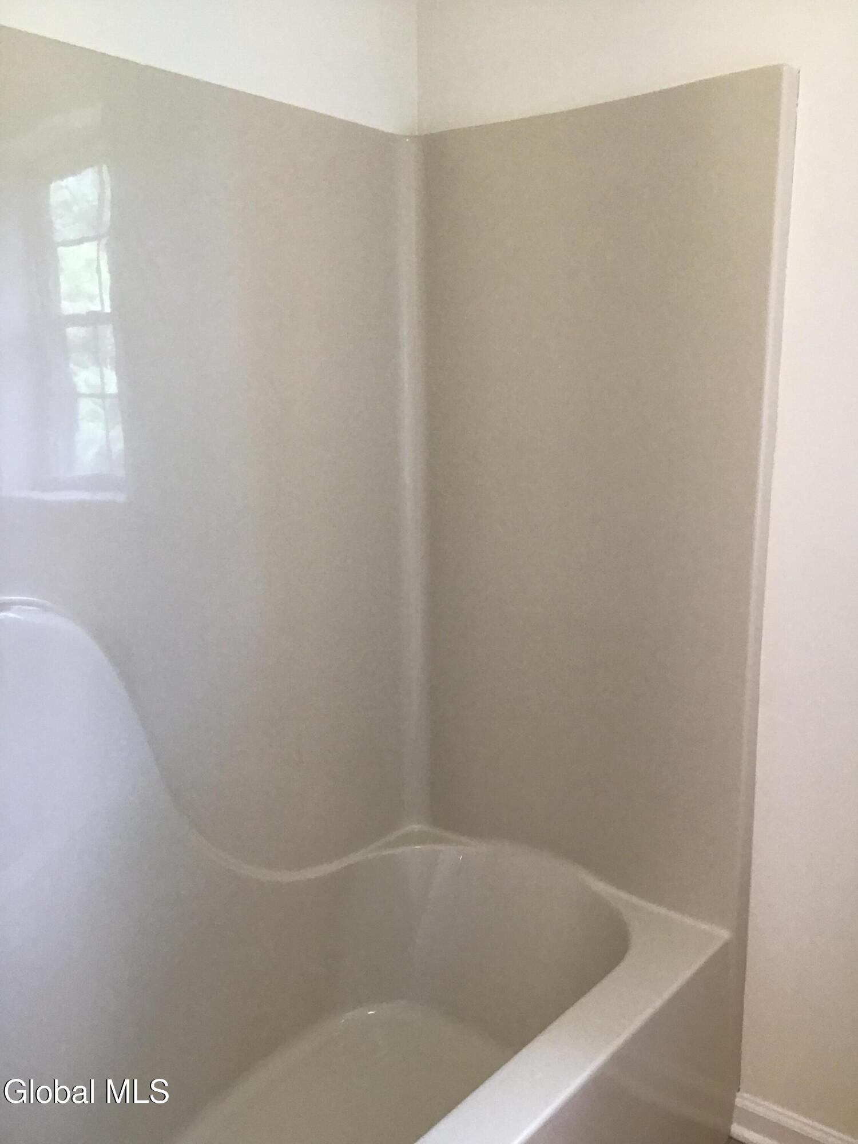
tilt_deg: -10.4
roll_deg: +0.3
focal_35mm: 31
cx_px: 429
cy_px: 572
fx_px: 1024
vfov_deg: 58.4
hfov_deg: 45.4
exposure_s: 1/33
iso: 64
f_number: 2.4
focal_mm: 3.3
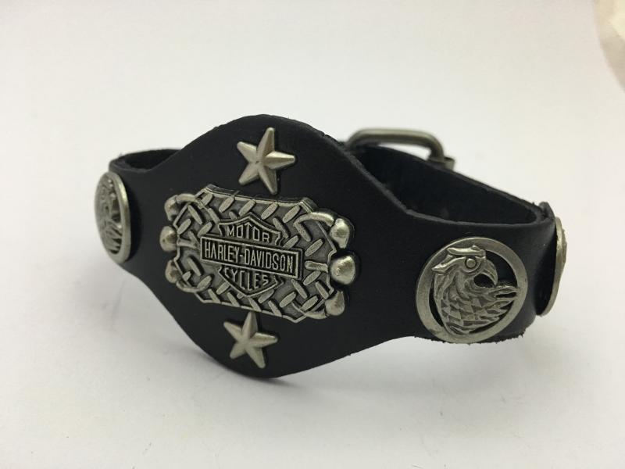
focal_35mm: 29
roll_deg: -2.7
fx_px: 524
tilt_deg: -27.4
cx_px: 312
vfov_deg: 48.2
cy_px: 234
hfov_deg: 61.7
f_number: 2.2
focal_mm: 4.15
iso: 200
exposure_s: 1/30
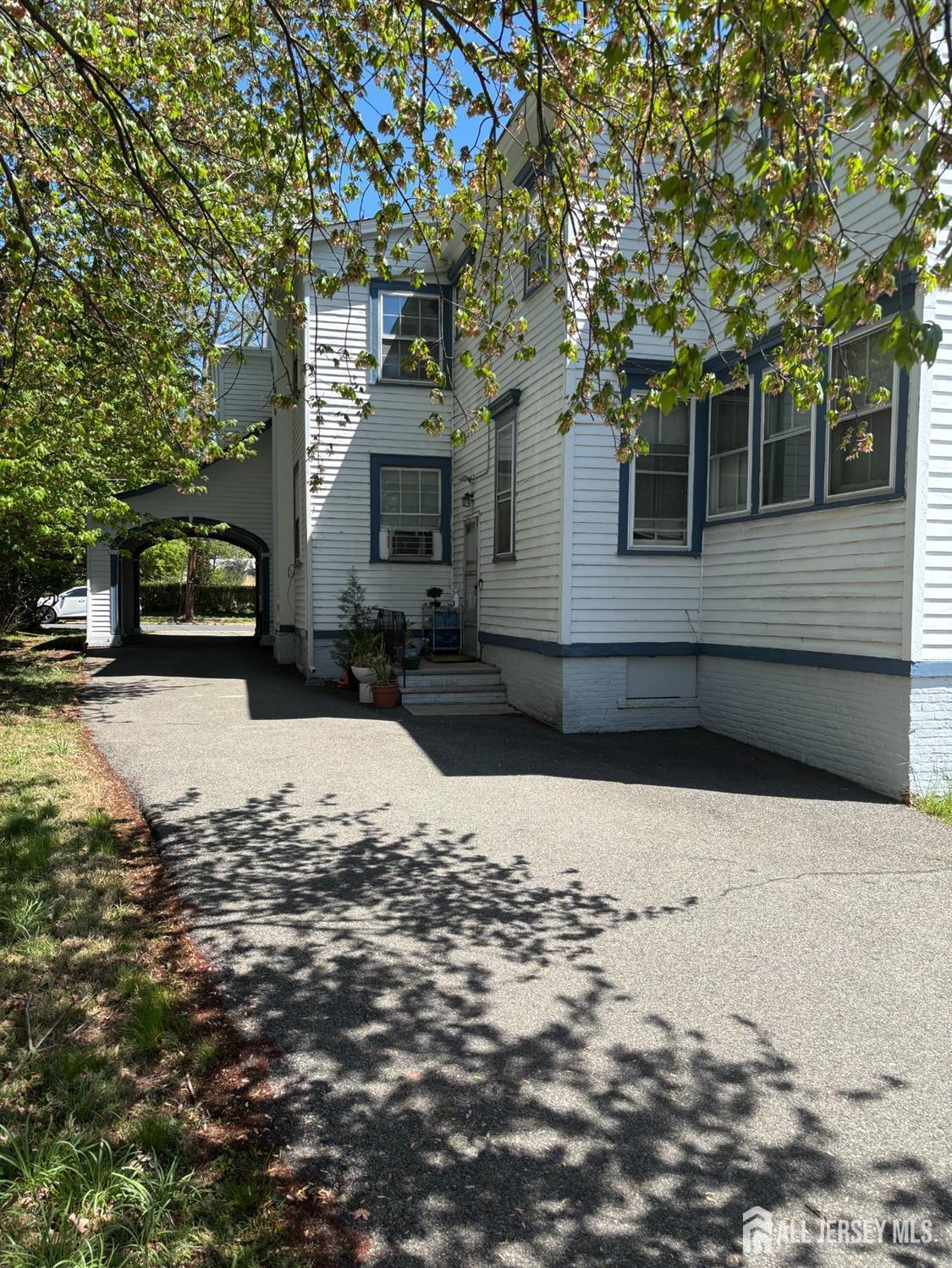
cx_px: 476
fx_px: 953
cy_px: 634
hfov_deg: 53.1
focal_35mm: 26
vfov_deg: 67.3
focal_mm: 5.96
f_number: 1.6
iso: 50
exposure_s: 1/1263
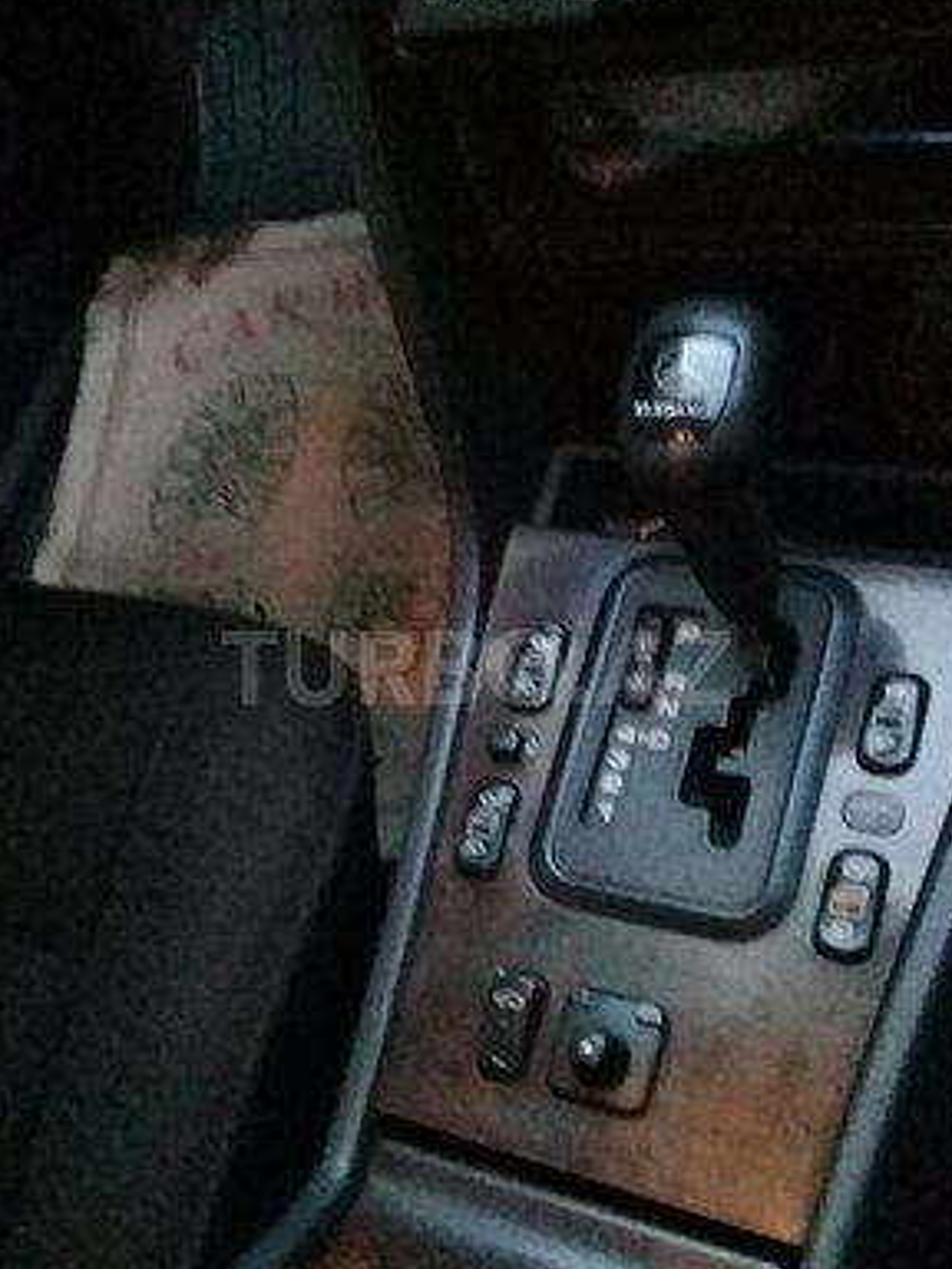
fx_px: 1467
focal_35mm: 40
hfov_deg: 36.0
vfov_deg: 46.8
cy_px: 668
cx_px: 476
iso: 1250
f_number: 2.2
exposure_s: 1/17
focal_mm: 3.3
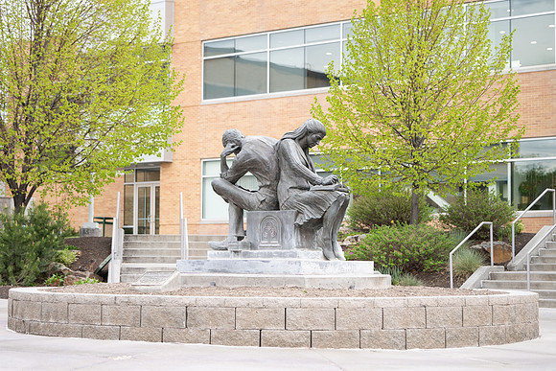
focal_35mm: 76
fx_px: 1176
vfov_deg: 17.9
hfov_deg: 26.6
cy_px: 201
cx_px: 278
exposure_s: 1/400
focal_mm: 70
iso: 200
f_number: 2.8
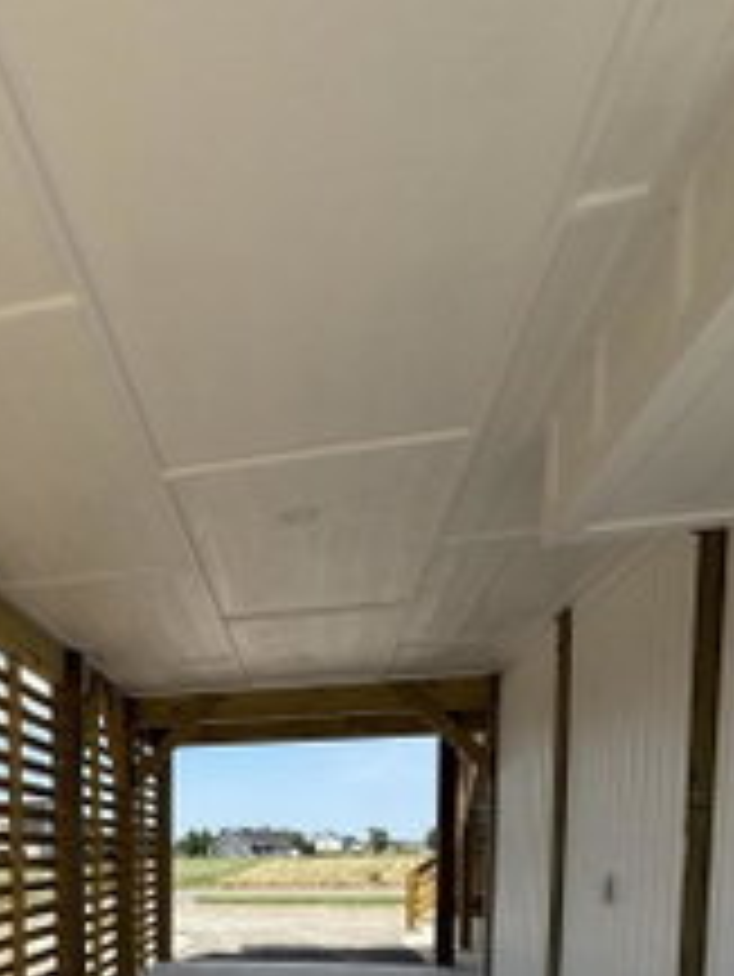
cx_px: 54
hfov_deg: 41.4
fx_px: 876
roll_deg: +0.2
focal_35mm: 31
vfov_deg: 49.9
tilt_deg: -2.3
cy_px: 927
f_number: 2.2
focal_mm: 2.22
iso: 50
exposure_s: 1/1399
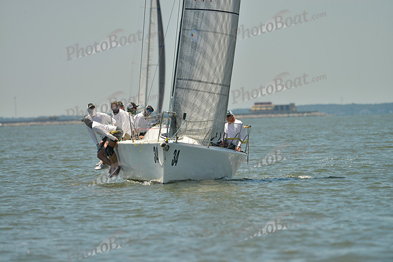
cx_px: 196
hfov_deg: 5.2
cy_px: 131
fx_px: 4367
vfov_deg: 3.4
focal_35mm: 400
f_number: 6.3
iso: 200
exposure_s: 1/1250
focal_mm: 400
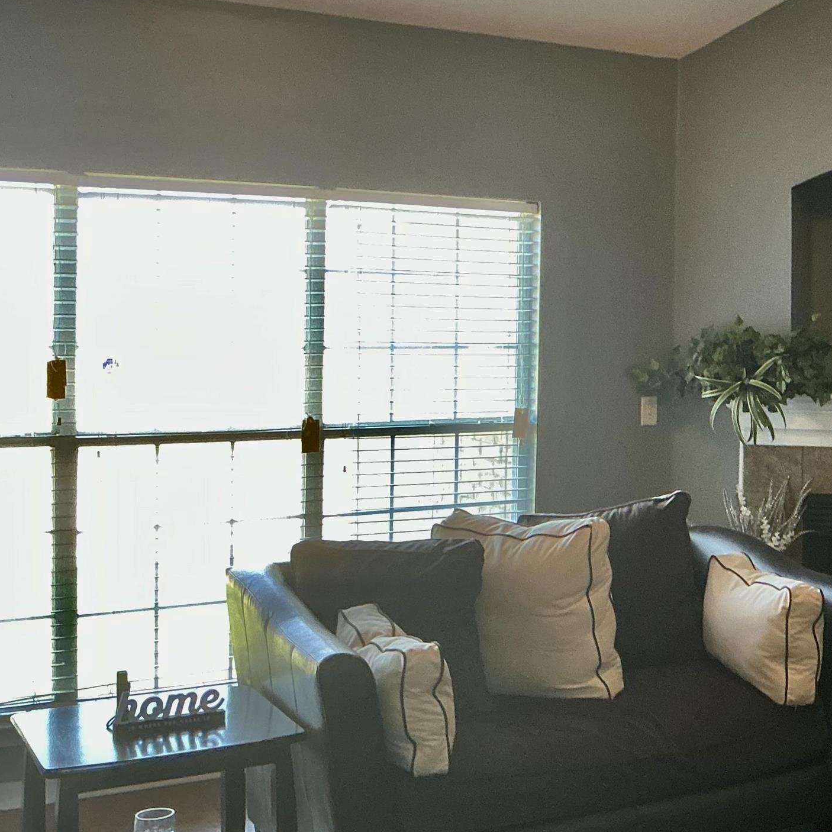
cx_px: 888
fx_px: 1523
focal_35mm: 56
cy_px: 336
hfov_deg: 28.1
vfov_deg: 30.5
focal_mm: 3
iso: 200
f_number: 1.8
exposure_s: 1/60
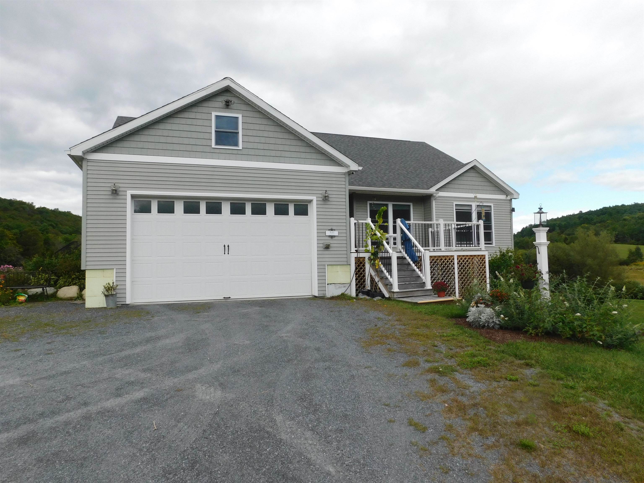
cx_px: 322
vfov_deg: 56.8
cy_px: 242
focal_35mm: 24
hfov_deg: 71.6
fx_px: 446
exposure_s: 1/1000
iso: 125
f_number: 3
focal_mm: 4.1
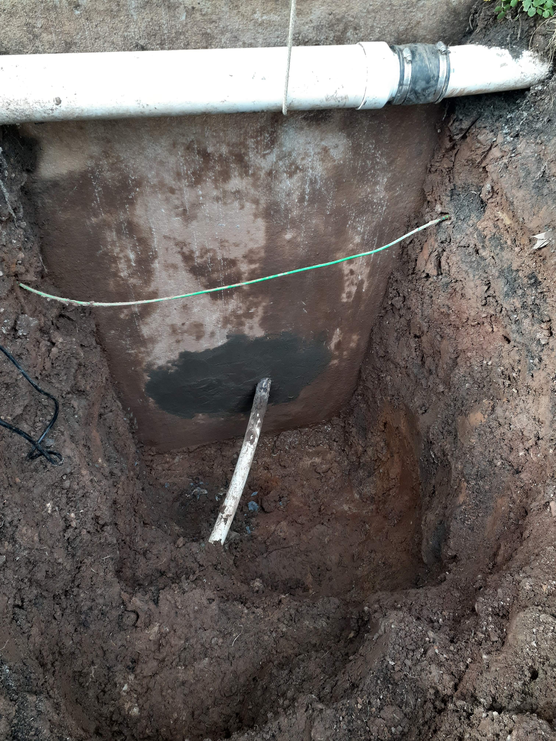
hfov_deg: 51.4
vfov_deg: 65.3
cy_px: 370
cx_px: 278
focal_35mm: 27
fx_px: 578
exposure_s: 1/120
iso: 50
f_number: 1.9
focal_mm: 3.6
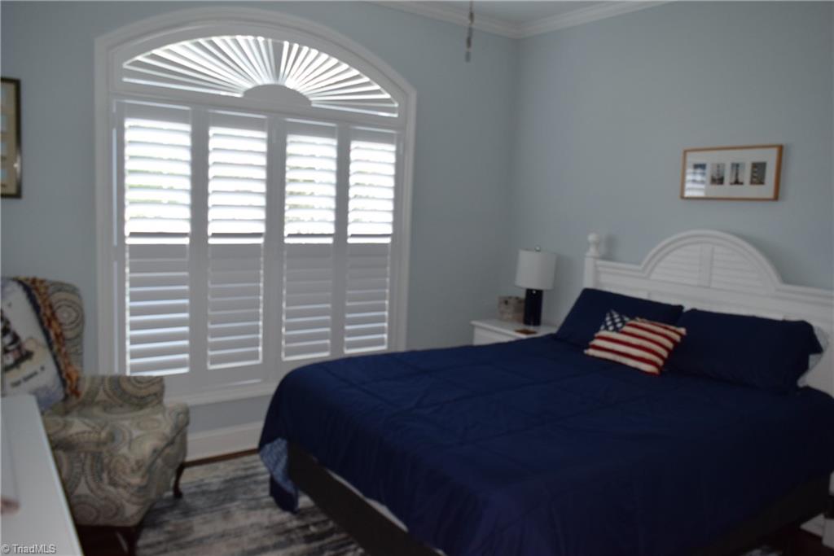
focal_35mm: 27
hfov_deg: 67.4
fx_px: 626
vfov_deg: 47.9
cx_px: 417
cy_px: 278
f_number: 4.5
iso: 800
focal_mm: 18
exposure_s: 1/80
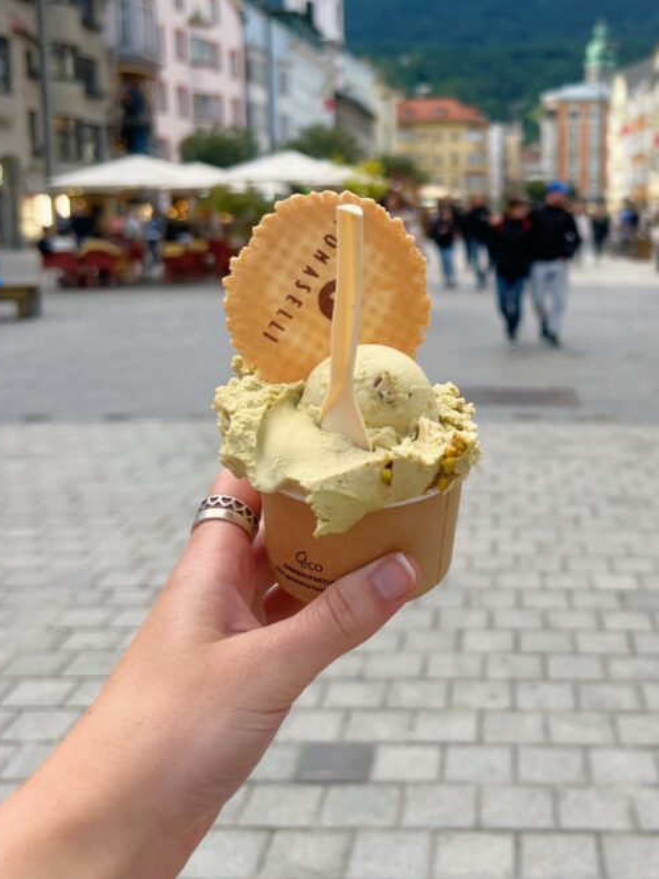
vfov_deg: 46.4
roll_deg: +0.3
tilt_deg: -6.2
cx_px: 490
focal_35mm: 40
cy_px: 326
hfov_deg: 35.2
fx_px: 1016
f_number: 1.5
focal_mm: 5.7
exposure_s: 1/121
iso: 50
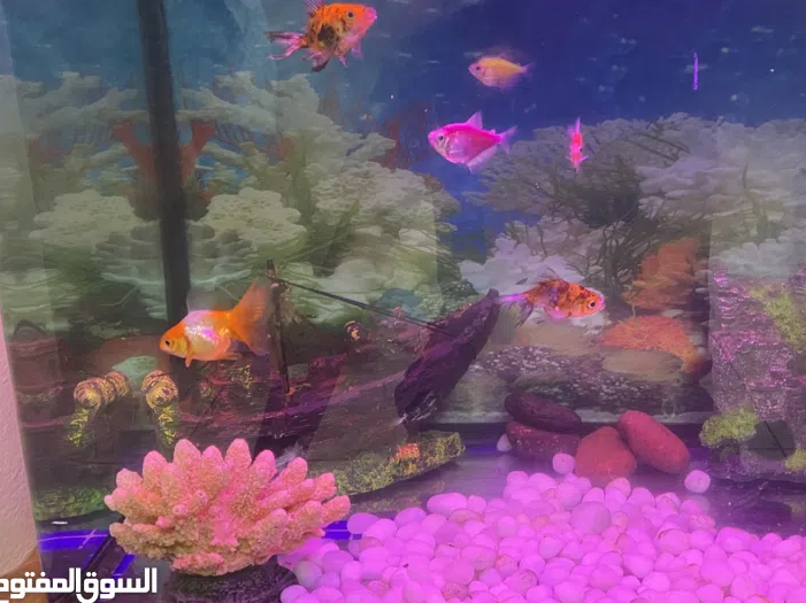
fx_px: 884
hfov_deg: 48.0
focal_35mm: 38
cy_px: 237
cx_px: 551
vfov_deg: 37.5
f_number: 1.8
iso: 400
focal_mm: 4.25
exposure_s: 1/50
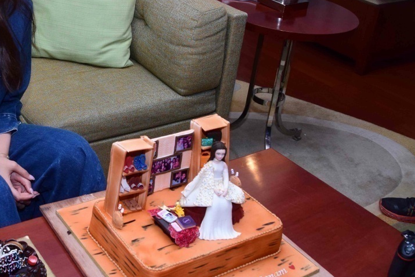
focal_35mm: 49
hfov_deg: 38.0
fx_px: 565
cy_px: 89
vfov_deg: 27.4
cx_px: 53
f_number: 6.3
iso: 800
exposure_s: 1/200
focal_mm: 18
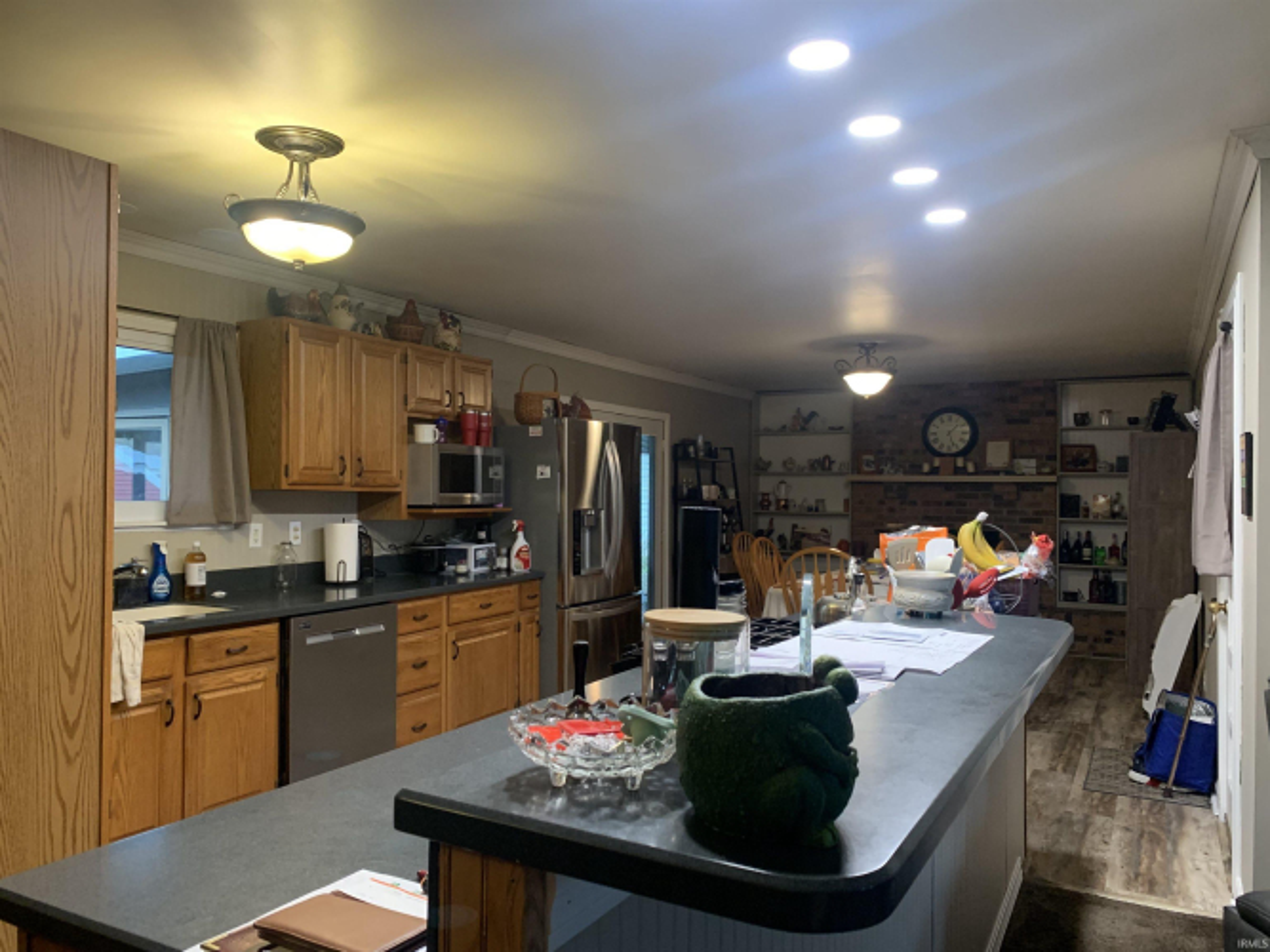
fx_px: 954
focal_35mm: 26
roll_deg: -1.3
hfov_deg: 67.3
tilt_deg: +0.0
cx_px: 635
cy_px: 476
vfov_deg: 53.0
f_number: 1.8
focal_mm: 4.25
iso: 200
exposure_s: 1/60
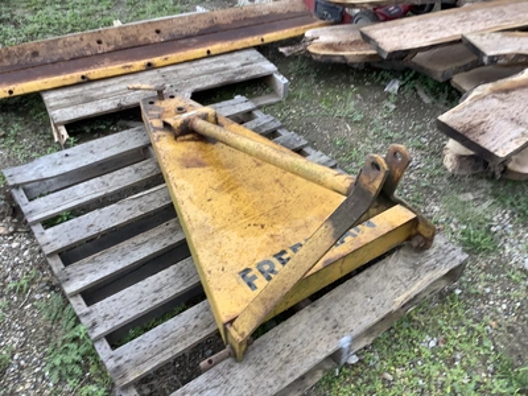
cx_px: 264
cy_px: 198
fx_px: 473
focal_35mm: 31
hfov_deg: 58.4
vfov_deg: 45.4
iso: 25
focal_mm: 3.3
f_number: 2.4
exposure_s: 1/120
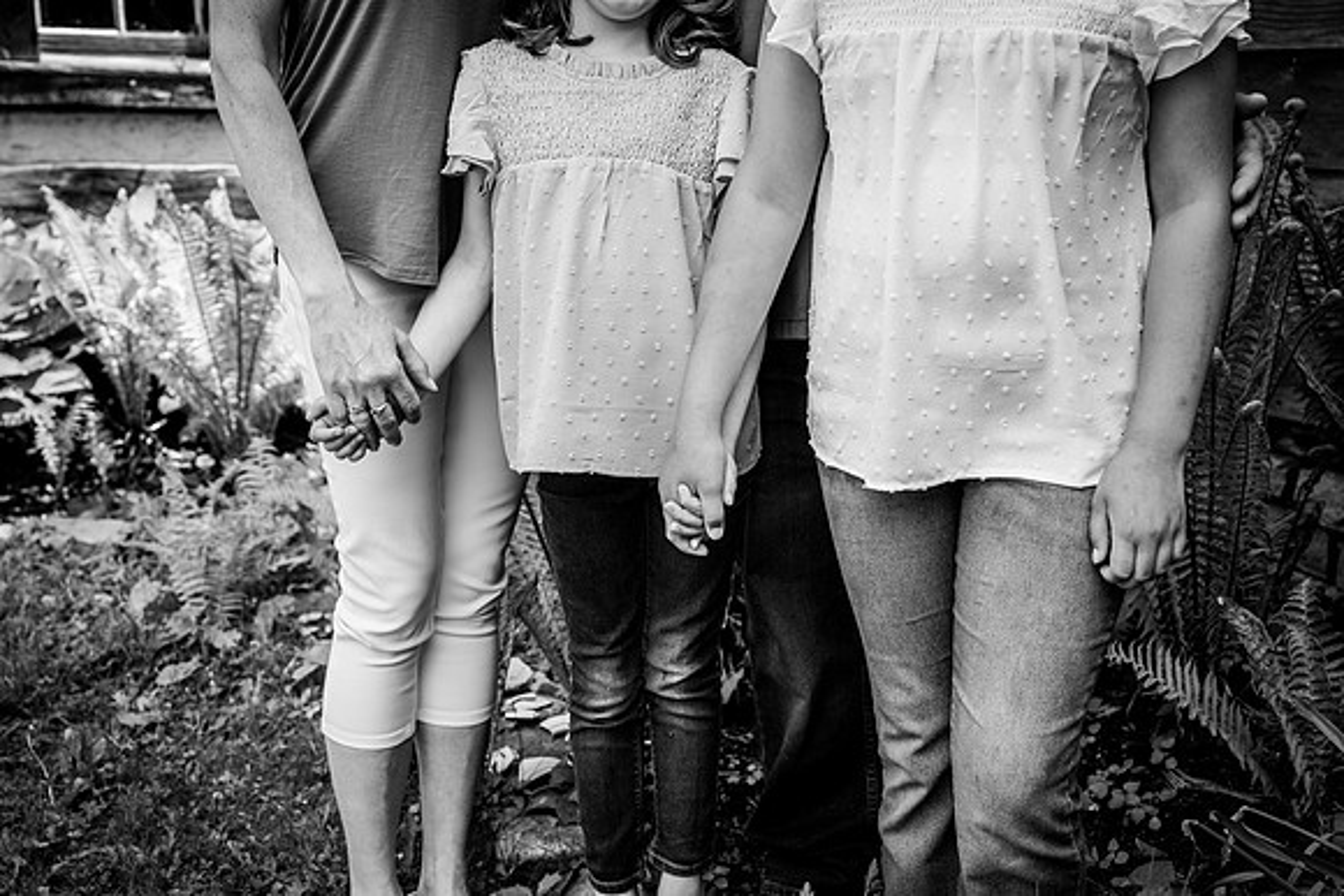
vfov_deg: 27.0
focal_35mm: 50
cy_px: 448
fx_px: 1867
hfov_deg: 39.6
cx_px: 672
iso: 125
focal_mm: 50
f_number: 5.6
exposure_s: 1/250
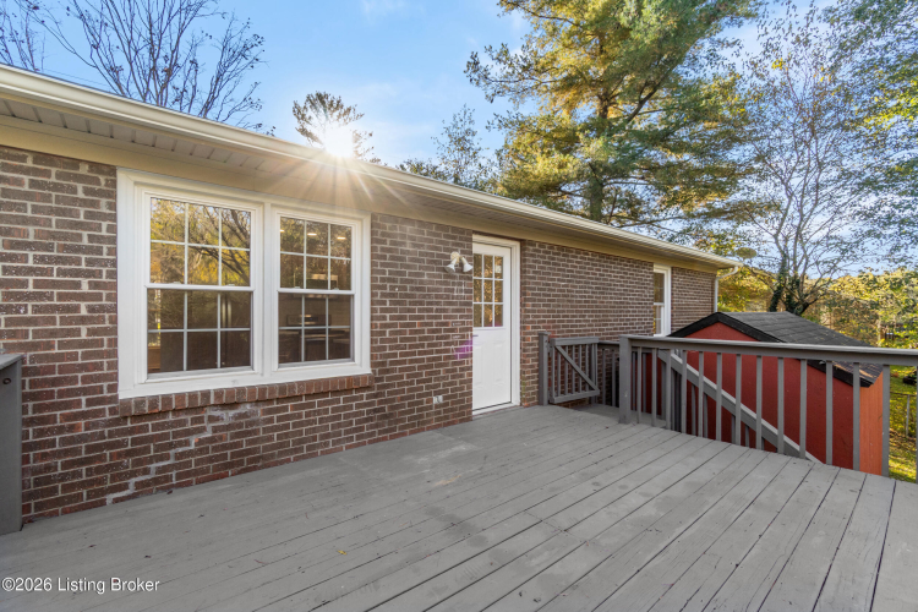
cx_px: 459
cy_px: 306
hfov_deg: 100.4
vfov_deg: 77.3
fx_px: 382
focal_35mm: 15
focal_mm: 10
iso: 400
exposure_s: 1/50
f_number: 8
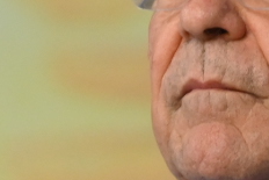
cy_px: 88
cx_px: 172
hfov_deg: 1.0
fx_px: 16157
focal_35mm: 2161
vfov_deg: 0.6
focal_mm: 310
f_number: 5.6
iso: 3200
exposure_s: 1/320
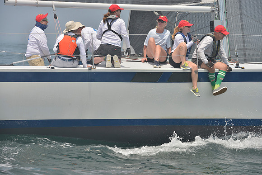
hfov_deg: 9.4
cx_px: 131
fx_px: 1601
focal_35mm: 220
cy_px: 88
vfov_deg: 6.2
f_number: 8
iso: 280
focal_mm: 220
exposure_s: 1/1000
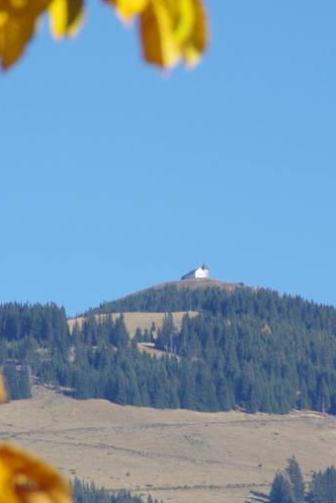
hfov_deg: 2.6
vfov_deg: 3.9
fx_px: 7433
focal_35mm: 531
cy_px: 281
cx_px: 182
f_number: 14
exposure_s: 1/400
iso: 400
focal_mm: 200
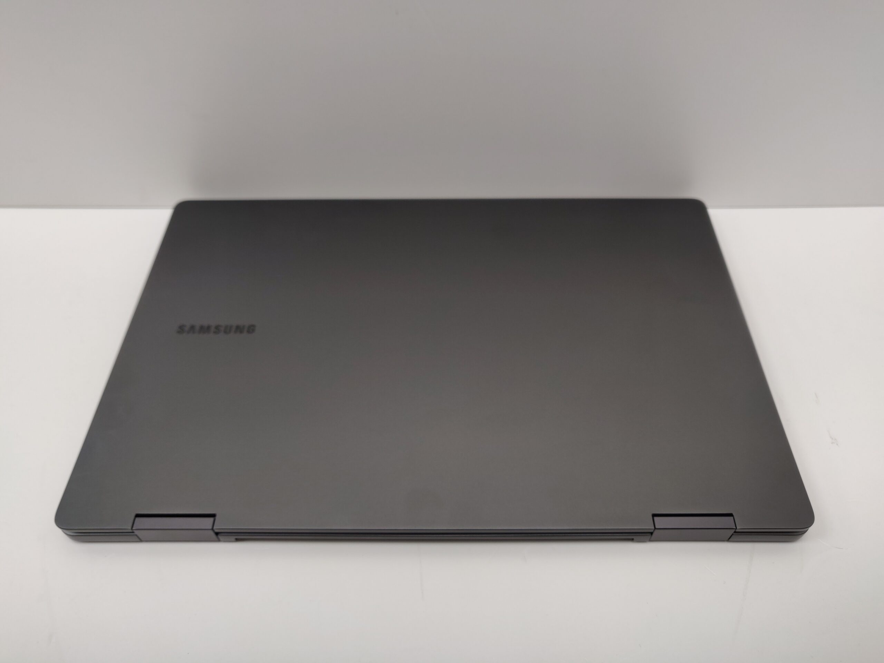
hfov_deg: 69.4
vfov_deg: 54.9
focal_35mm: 25
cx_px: 442
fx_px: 638
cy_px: 332
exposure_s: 1/50
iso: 125
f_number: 1.7
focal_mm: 4.25
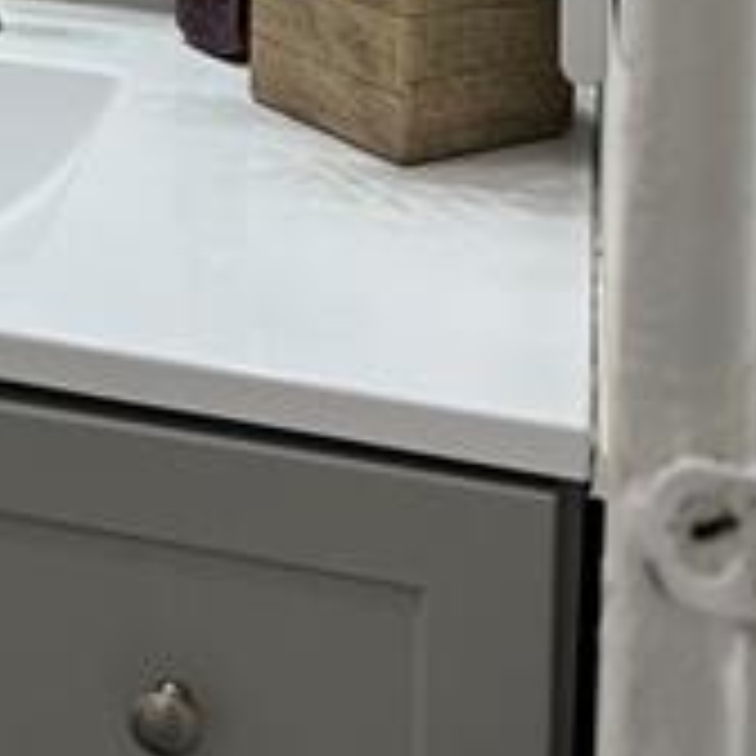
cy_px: -500
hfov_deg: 14.9
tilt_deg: -6.4
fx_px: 2594
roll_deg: +1.7
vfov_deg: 14.9
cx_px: -508
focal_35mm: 105
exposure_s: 1/120
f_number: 1.5
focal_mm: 5.7
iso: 64
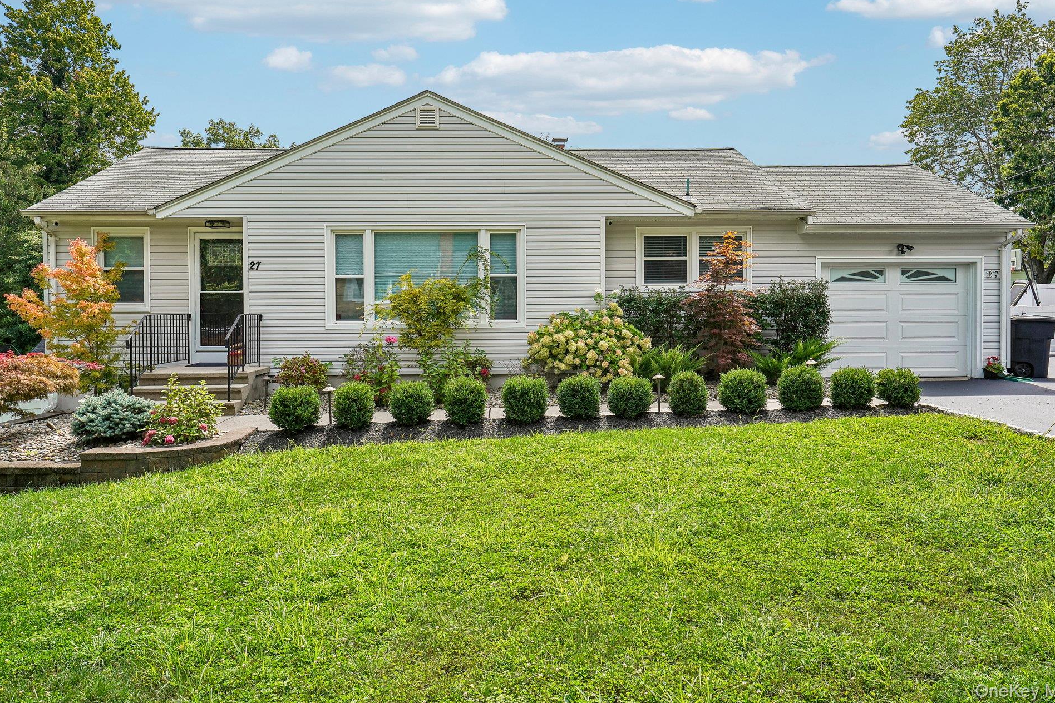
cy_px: 325
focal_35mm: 27
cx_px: 519
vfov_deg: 47.9
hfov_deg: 67.4
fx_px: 791
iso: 100
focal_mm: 25
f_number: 8
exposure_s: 1/250
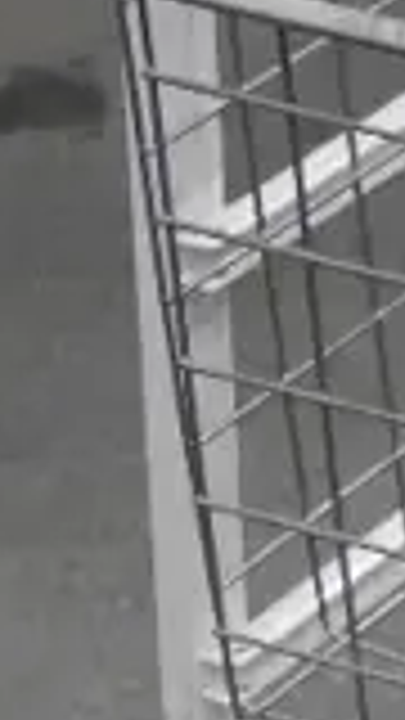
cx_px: 1366
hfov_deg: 3.8
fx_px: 5861
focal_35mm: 307
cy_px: 918
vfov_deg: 7.0
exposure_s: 1/125
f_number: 4.9
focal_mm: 22
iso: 3200
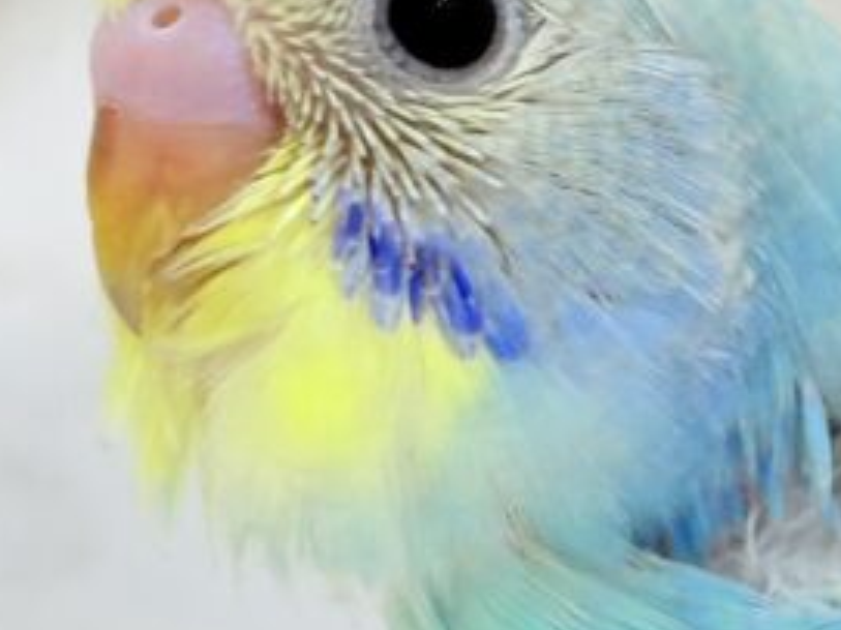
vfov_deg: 6.5
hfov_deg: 8.5
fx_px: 5585
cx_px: 947
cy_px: 425
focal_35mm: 230
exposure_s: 1/50
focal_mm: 5.96
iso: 32
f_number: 1.6
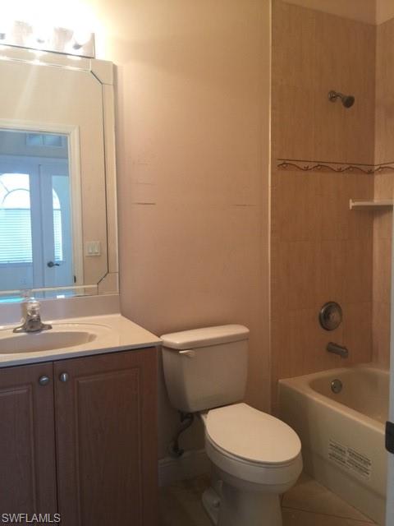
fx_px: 440
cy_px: 263
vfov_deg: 61.7
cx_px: 197
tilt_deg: -4.0
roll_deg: +0.2
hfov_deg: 48.2
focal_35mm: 29
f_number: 2.2
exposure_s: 1/15
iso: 32
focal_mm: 4.15
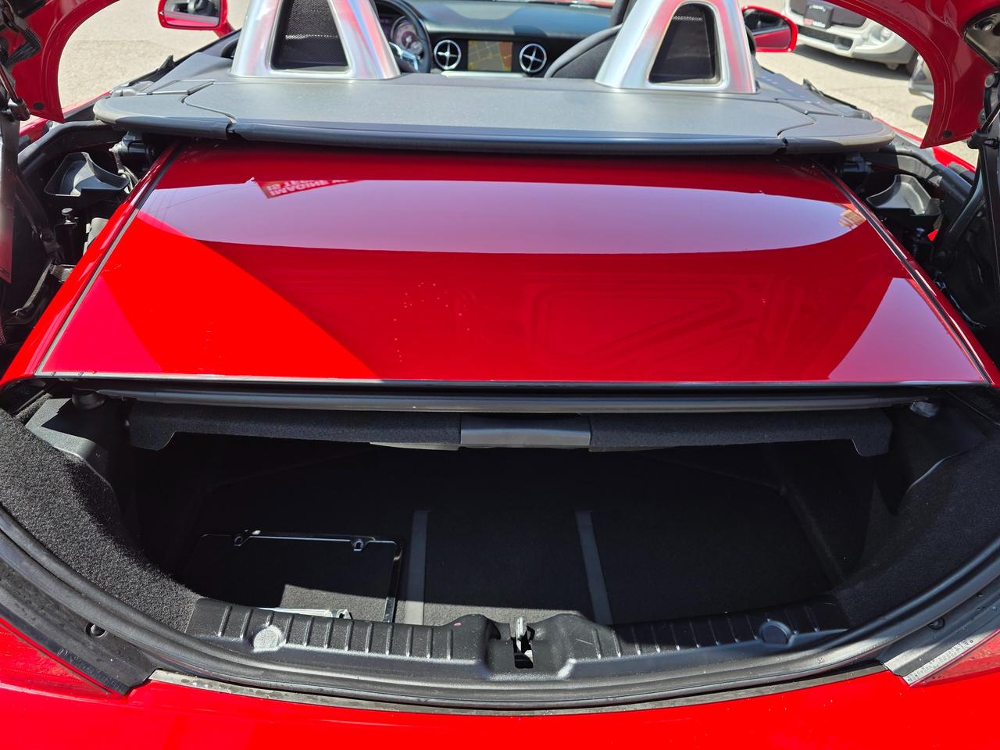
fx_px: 664
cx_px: 500
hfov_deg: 73.9
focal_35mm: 23
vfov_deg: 58.9
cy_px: 375
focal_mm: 6.3
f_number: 1.7
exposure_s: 1/1732
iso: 80
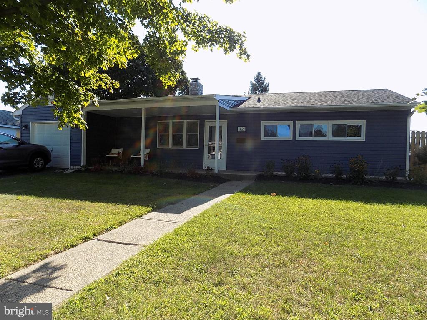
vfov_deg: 58.9
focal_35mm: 23
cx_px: 214
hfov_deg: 73.9
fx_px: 284
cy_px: 160
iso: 80
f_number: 3.1
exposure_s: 1/400
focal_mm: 4
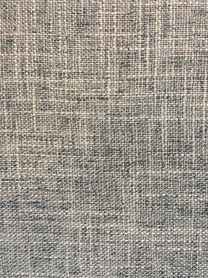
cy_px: 170
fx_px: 296
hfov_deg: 38.7
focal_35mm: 37
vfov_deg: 49.7
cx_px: 105
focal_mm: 4.15
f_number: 2.2
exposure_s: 1/33
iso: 40
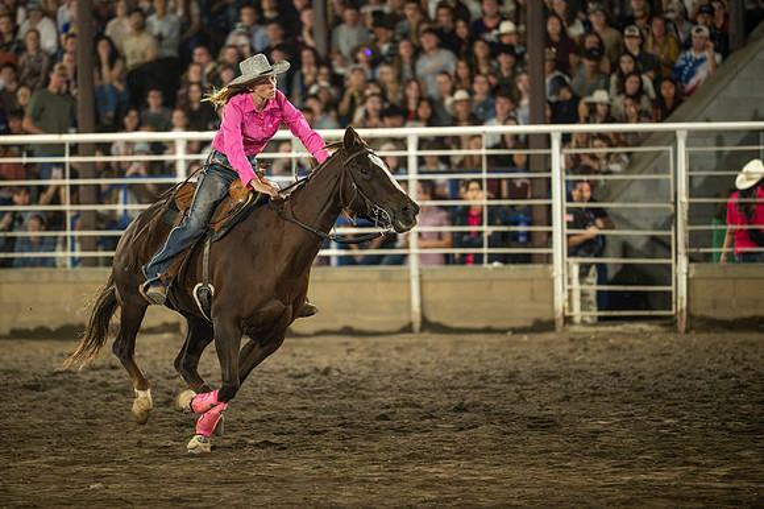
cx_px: 296
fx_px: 5193
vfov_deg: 5.6
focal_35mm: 245
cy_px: 254
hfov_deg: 8.4
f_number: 2.8
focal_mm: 200
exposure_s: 1/640
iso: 3200
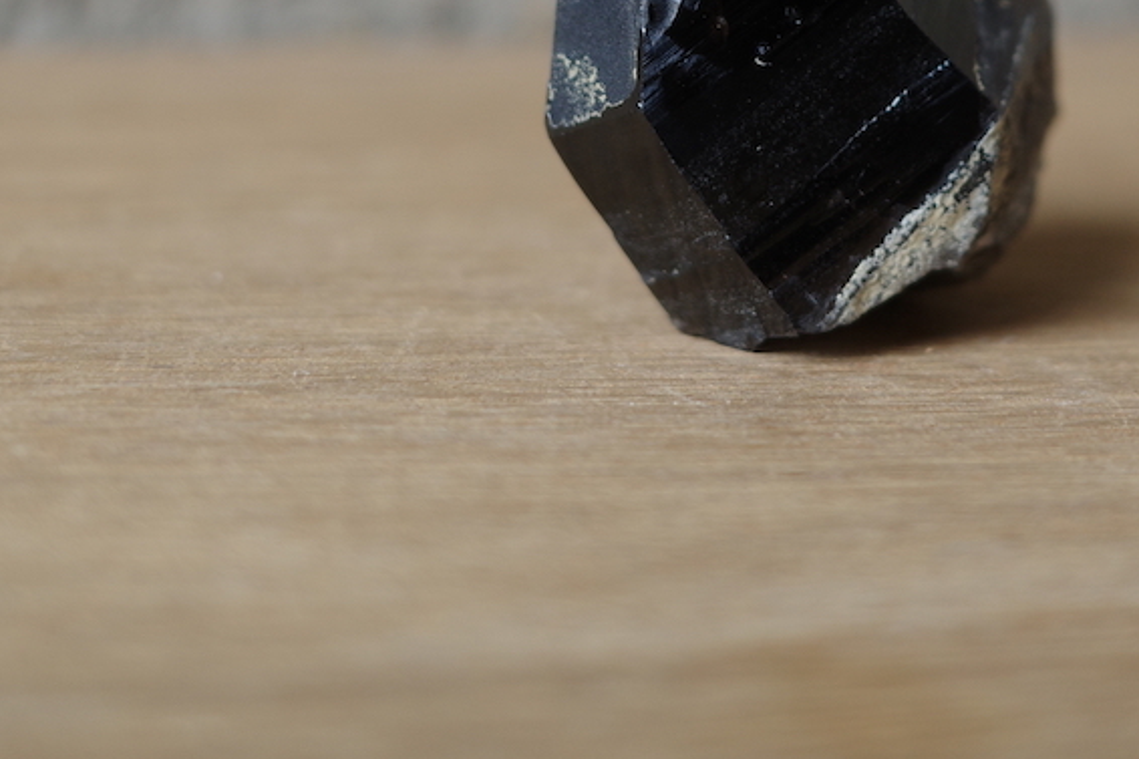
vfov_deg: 12.5
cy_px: -217
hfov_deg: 19.2
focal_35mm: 106
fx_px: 3353
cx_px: 809
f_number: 2.8
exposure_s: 1/25
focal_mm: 26
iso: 200
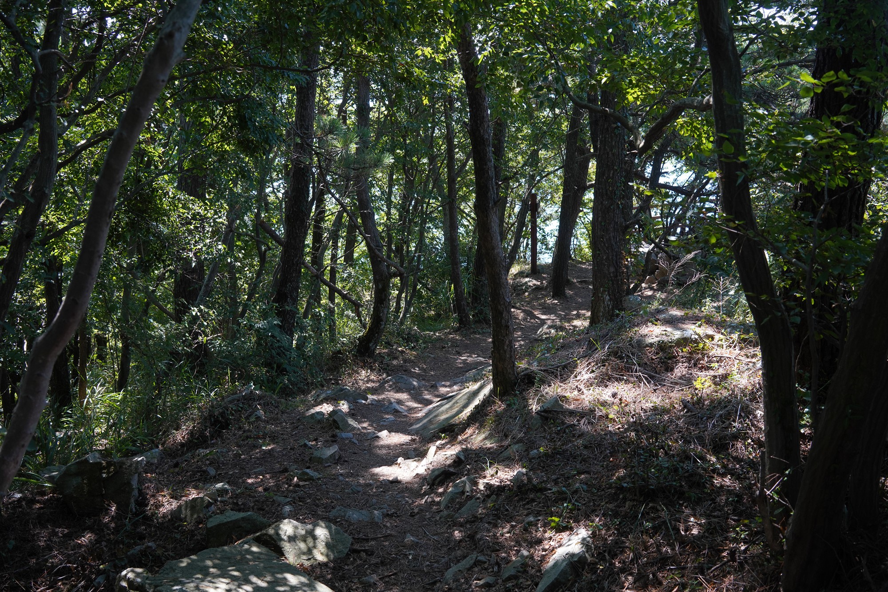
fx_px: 863
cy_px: 296
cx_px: 444
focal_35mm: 35
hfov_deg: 54.4
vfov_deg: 37.9
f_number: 9
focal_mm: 35
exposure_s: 1/100
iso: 500
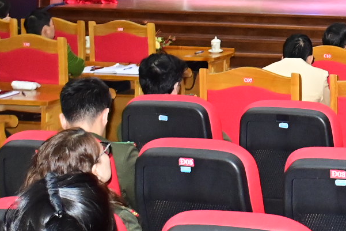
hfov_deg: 17.5
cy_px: -86
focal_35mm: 108
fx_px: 1038
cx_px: 476
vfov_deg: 12.2
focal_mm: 22
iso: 2500
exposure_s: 1/200
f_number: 4.5
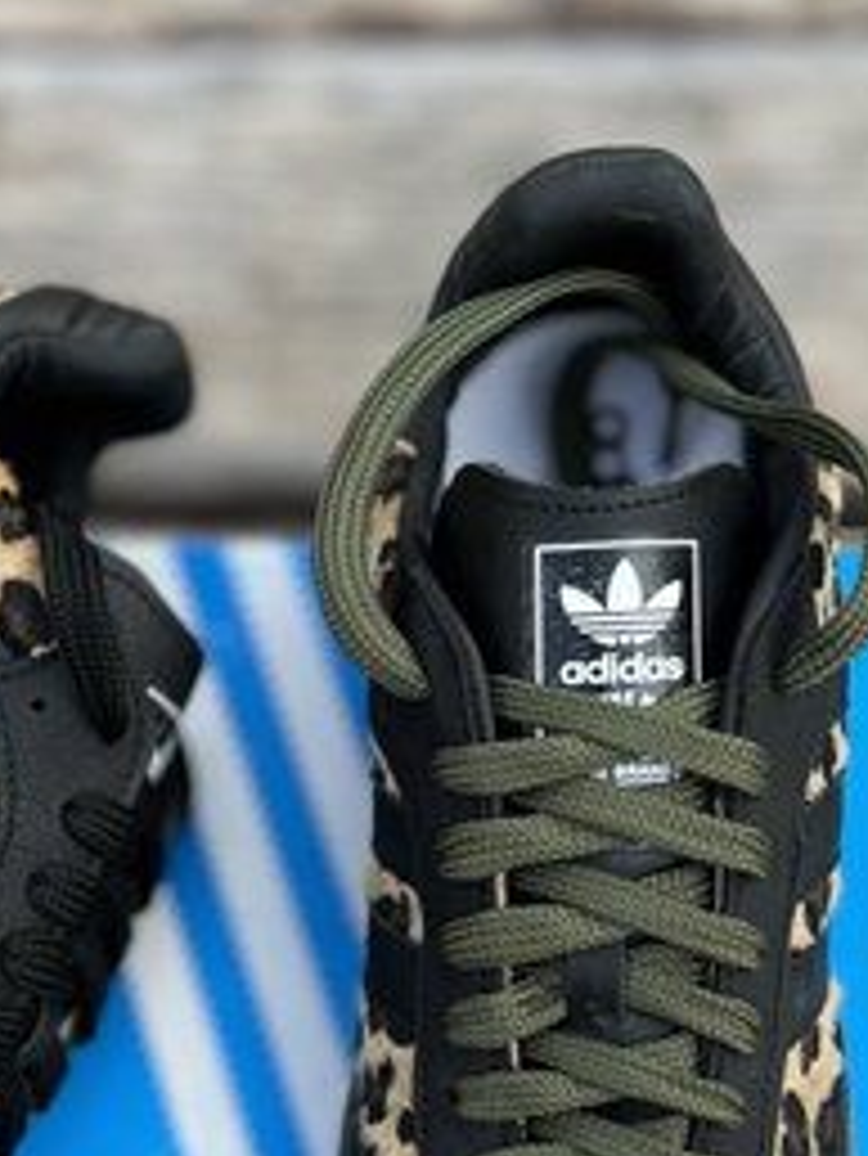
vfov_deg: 34.4
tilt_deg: -77.7
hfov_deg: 26.7
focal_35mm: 54
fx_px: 1804
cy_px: 924
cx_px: 216
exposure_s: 1/361
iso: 50
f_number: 1.5
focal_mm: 5.7
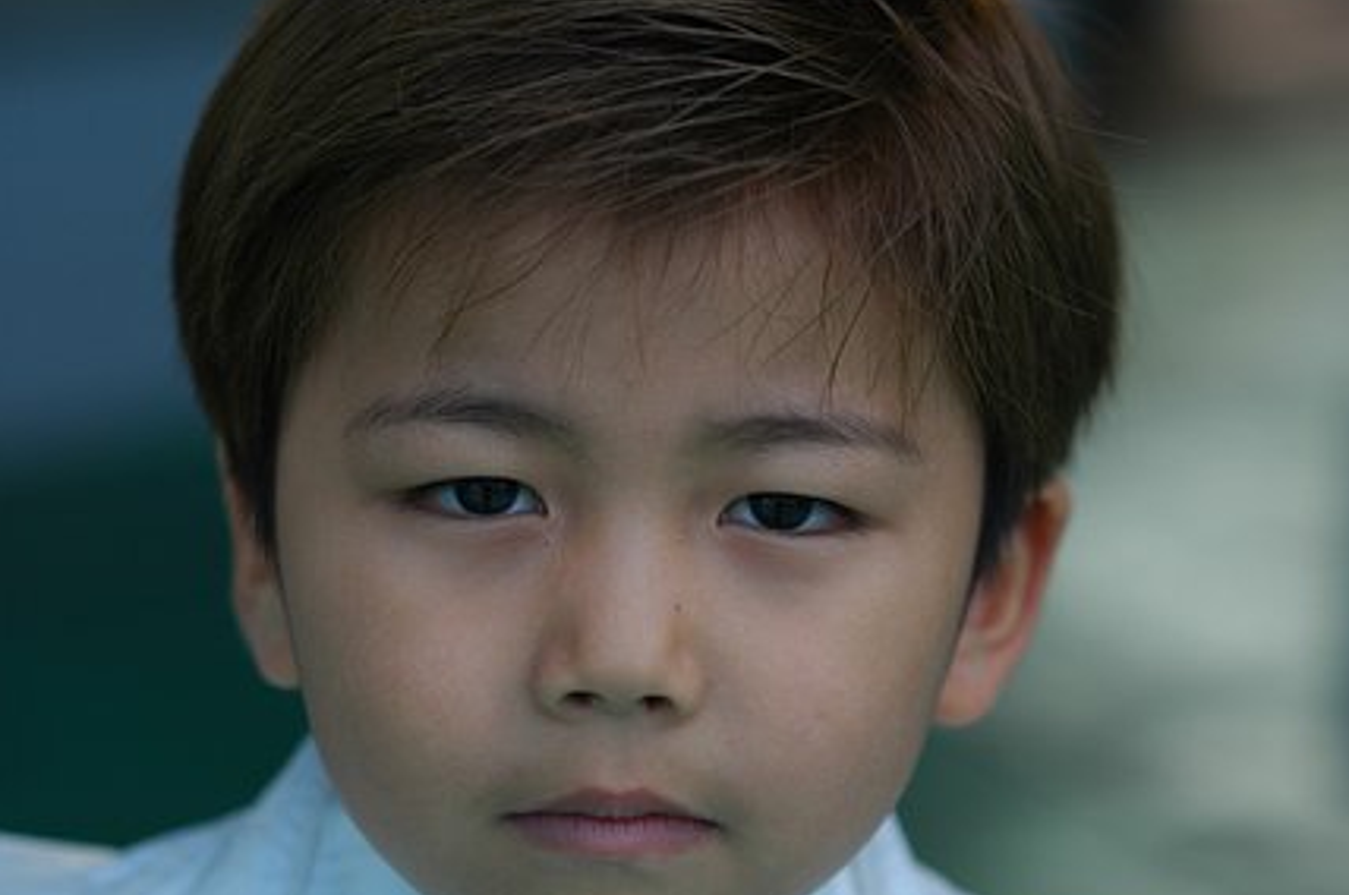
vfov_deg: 9.0
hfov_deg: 13.5
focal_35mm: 153
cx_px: 794
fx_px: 5710
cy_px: 495
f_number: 2.5
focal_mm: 85
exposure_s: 1/800
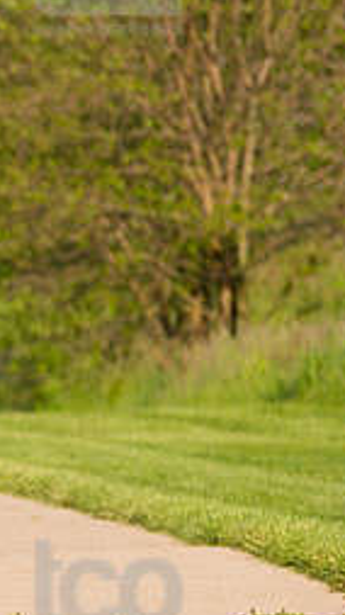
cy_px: 286
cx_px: -236
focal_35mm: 408
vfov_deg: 5.3
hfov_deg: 3.0
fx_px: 6646
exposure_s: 1/2000
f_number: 5.6
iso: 400
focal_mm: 170
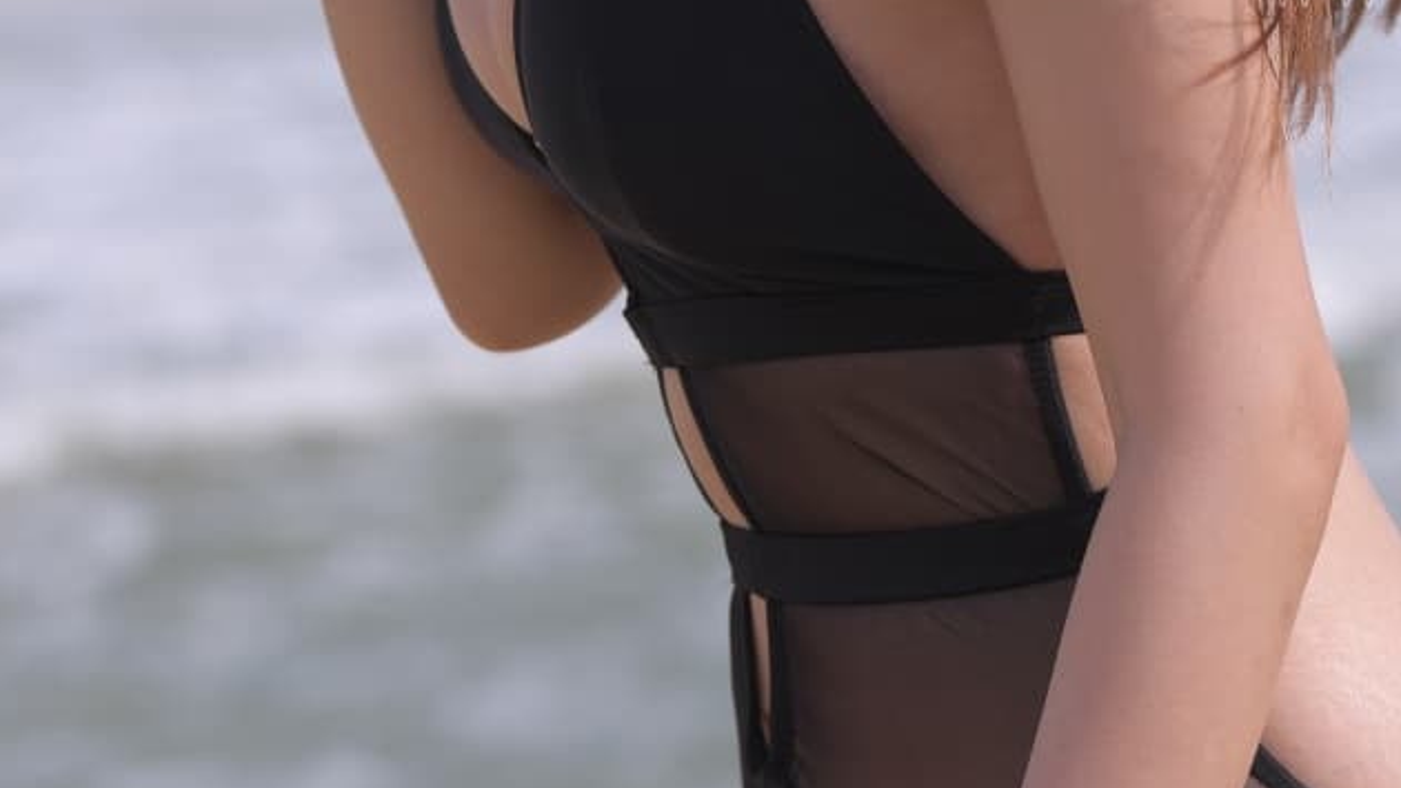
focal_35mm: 257
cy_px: -189
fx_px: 9548
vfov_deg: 4.7
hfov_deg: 8.4
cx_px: 782
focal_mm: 86
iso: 80
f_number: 4.5
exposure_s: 1/1000
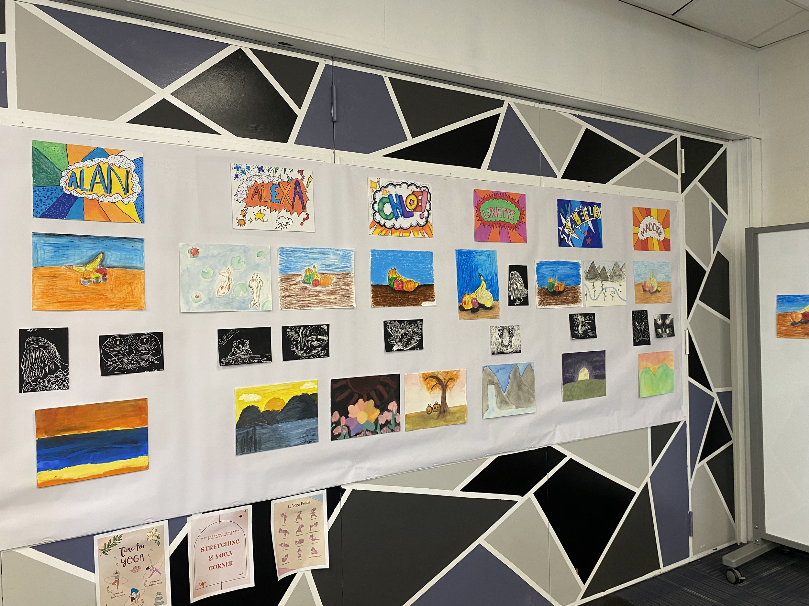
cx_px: 404
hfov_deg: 67.3
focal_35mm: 26
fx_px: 608
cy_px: 303
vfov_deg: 53.1
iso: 125
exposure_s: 1/60
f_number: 1.8
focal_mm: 4.25
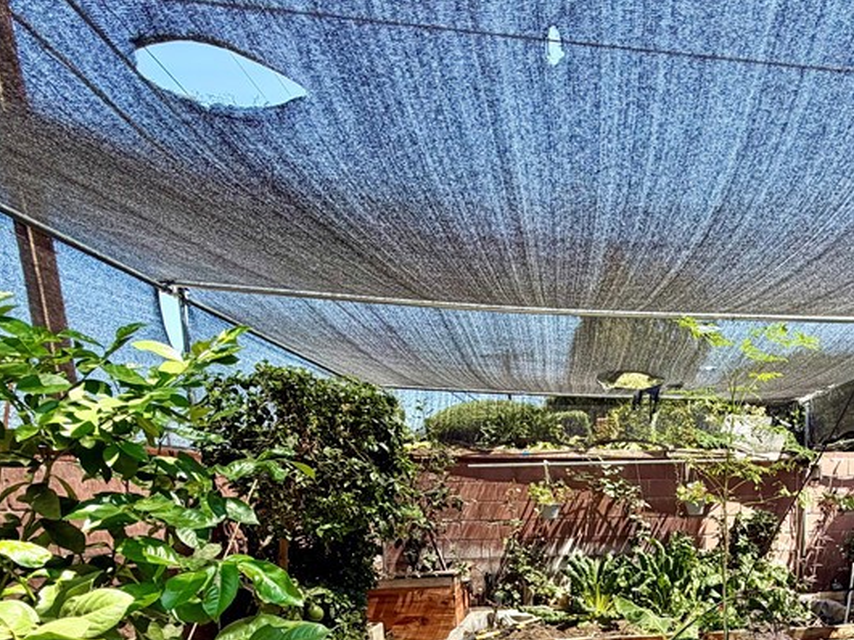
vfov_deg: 45.8
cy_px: 590
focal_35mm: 27
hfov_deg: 61.3
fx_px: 666
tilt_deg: -6.9
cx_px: 651
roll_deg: +0.7
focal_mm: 2.22
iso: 50
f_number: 2.2
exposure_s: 1/310
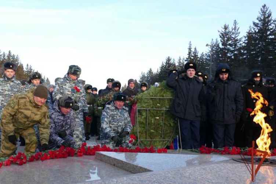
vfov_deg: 38.8
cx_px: 138
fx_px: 260
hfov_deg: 55.8
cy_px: 92
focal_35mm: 34
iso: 125
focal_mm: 12.38
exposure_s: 1/320
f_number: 3.1
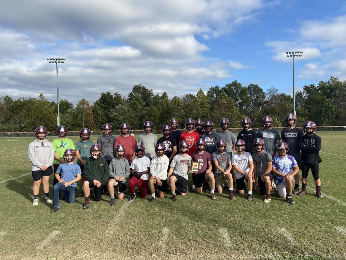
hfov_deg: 67.3
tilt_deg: +3.0
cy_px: 130
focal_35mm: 26
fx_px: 260
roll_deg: +1.0
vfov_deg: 53.1
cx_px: 173
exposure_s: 1/2105
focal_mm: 4.25
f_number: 1.8
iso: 32
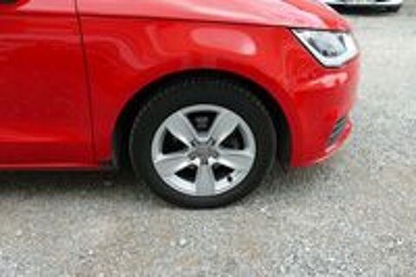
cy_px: 138
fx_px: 346
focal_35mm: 30
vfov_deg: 43.5
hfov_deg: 62.0
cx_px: 208
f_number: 3
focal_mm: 10.85
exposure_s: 1/320
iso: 125
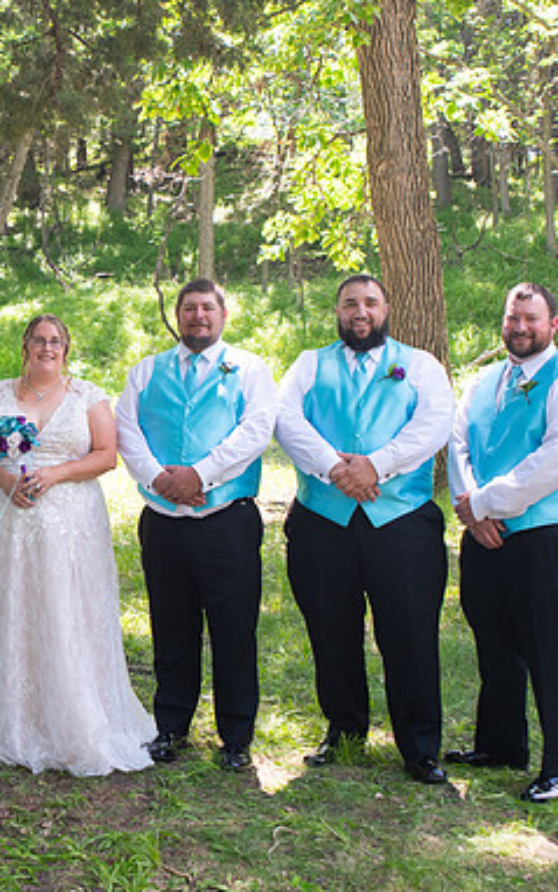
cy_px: 400
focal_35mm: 56
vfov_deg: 36.2
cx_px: 22
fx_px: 1362
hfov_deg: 22.4
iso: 250
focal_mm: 29
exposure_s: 1/125
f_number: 5
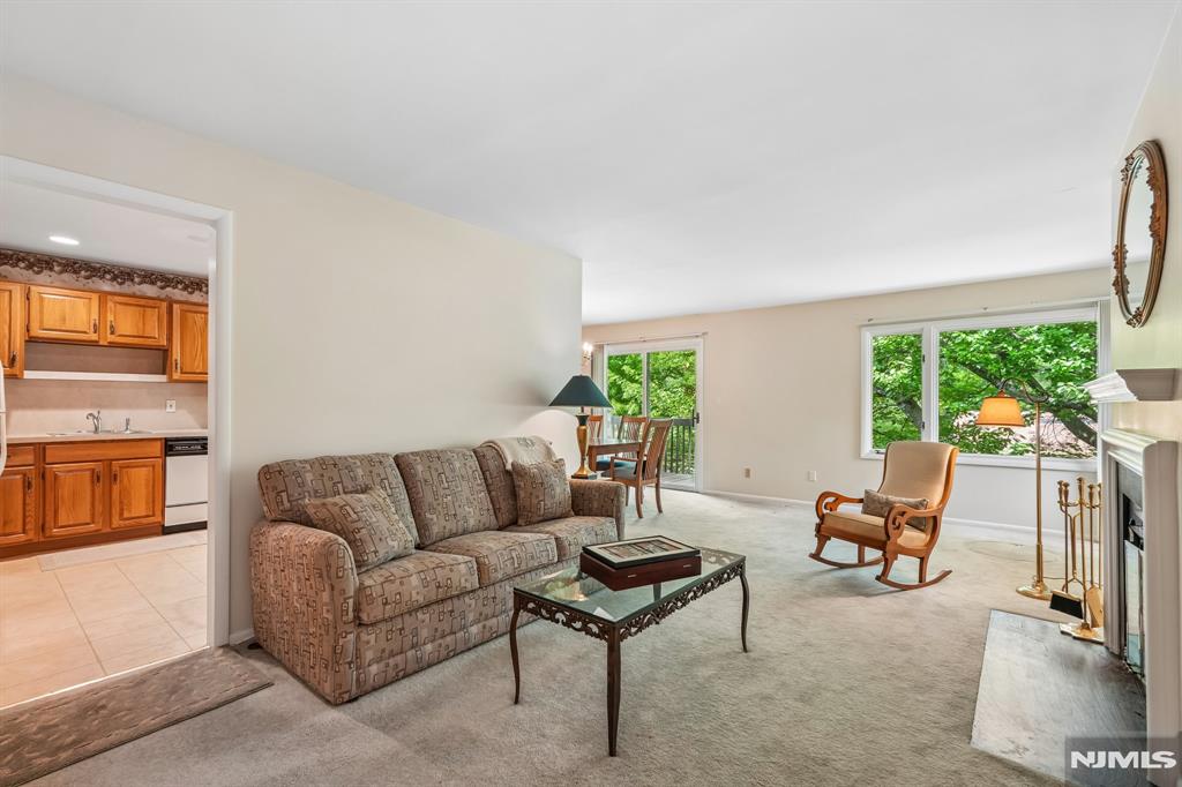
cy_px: 394
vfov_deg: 73.7
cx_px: 591
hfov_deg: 96.8
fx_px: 525
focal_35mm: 16
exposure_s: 1/15
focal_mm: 16
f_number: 9
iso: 400
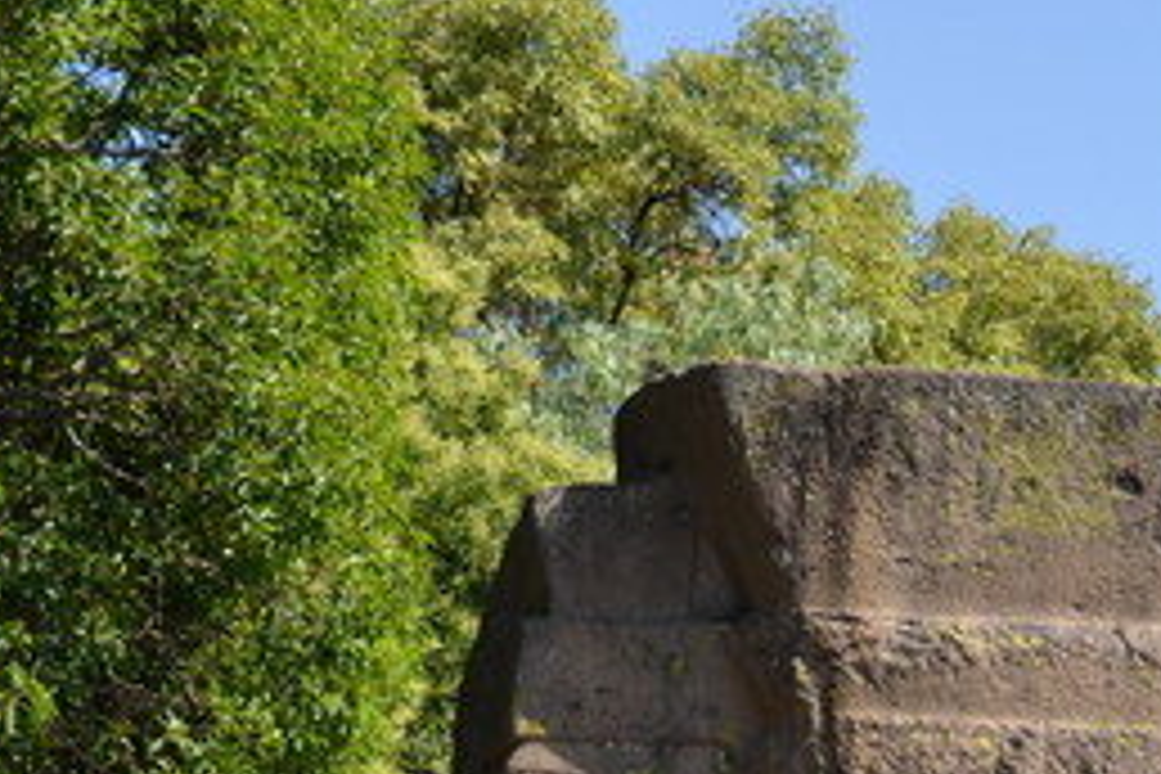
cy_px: 1184
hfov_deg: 12.8
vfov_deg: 8.5
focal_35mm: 158
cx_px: 1156
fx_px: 5095
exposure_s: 1/250
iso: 100
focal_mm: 34
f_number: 6.3
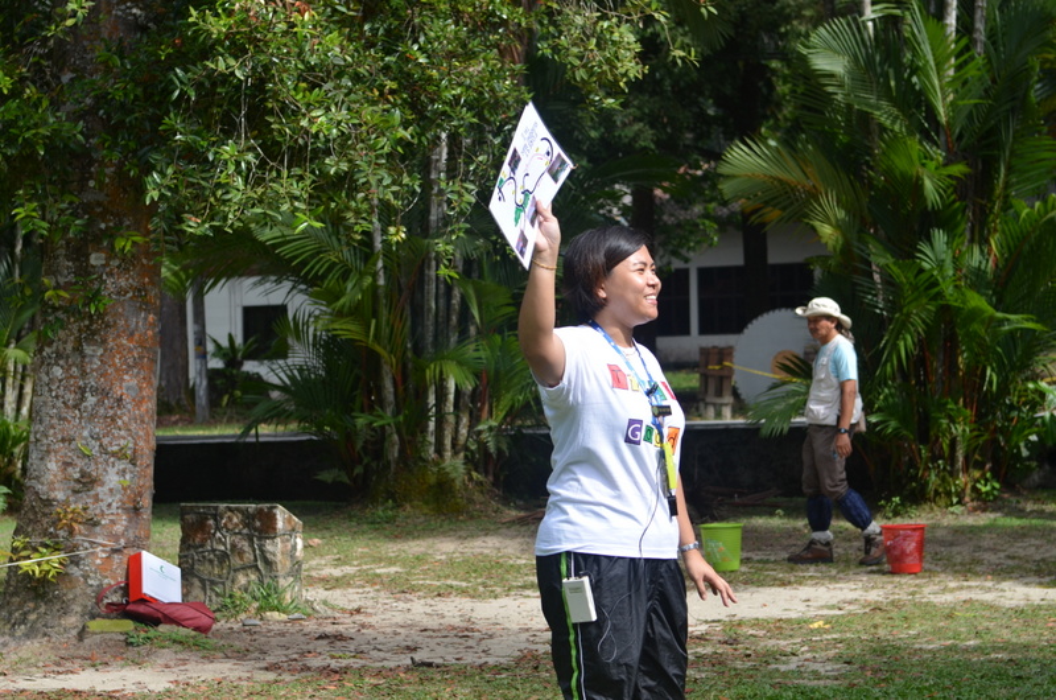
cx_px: 528
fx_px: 2415
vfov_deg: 16.5
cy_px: 350
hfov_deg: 24.7
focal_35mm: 82
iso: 250
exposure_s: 1/640
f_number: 5
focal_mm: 55
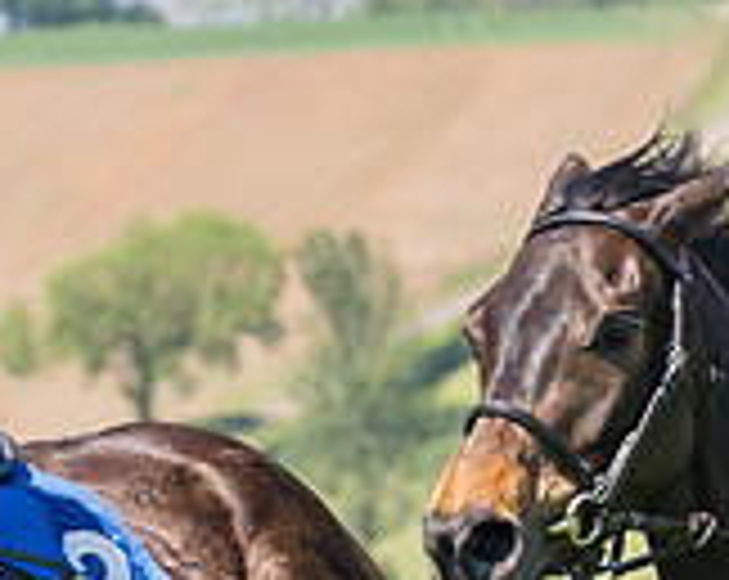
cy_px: 671
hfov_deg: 3.2
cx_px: 368
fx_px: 13180
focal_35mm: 612
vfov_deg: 2.5
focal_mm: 98
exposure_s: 1/2000
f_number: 5
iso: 400
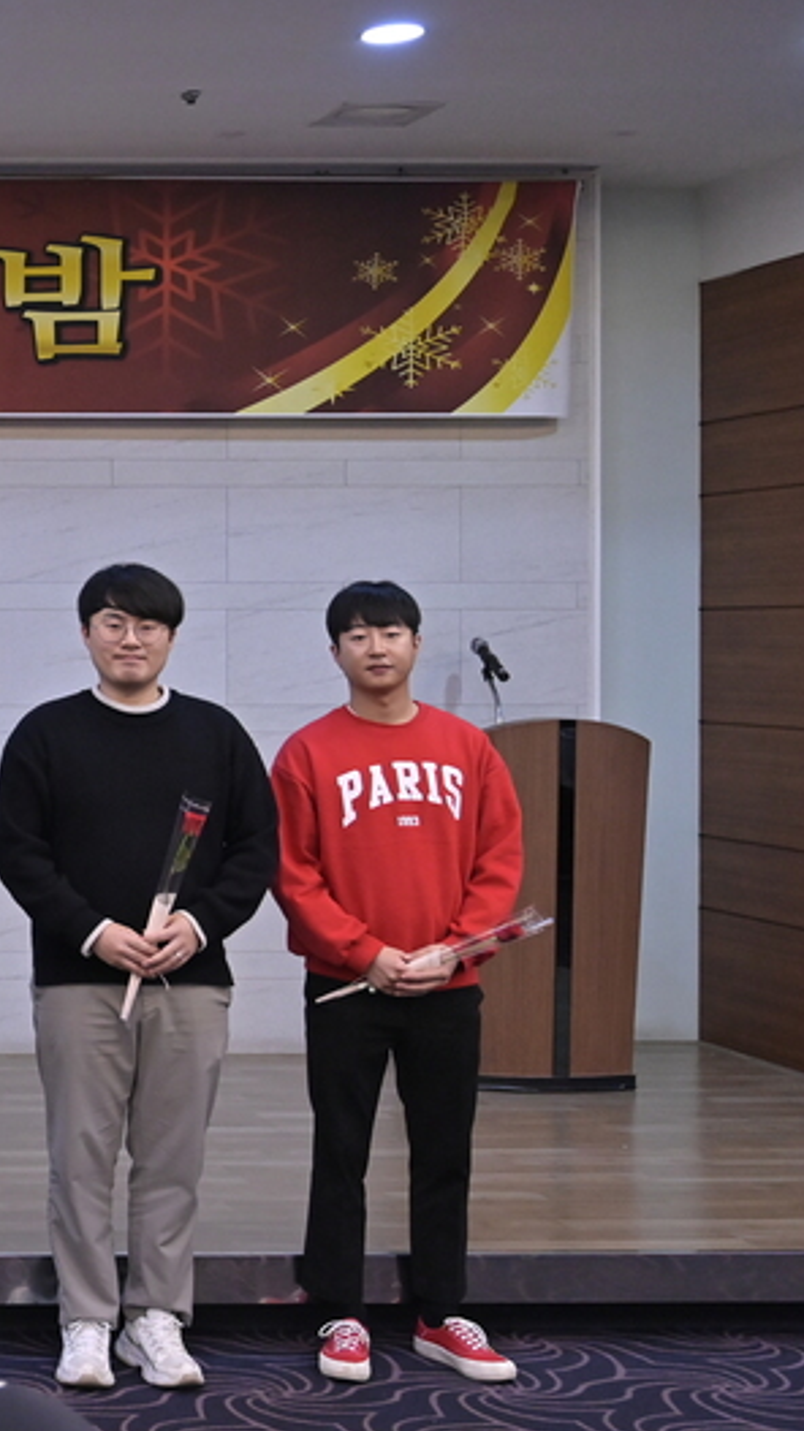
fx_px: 2277
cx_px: -522
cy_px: 657
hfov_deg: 17.3
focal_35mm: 60
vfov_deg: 34.9
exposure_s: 1/125
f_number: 4
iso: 3200
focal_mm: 29.5
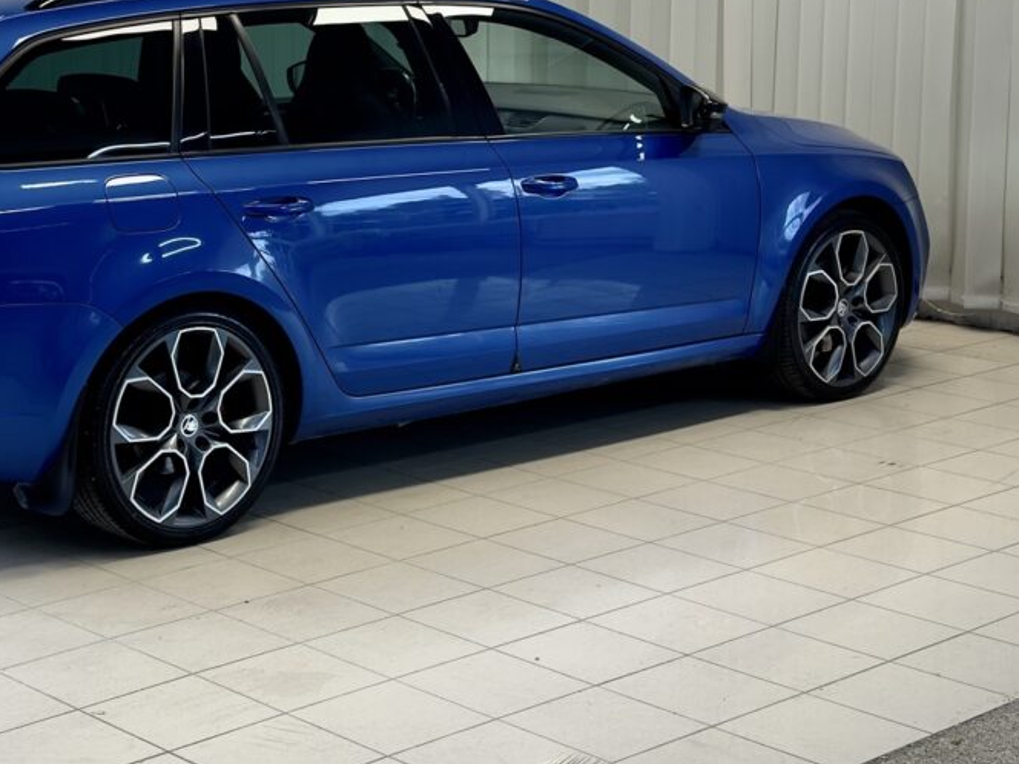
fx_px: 2178
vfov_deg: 19.8
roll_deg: -0.2
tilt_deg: -8.4
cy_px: 227
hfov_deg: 26.0
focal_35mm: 74
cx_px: 264
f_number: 1.78
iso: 80
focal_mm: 6.76
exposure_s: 1/100
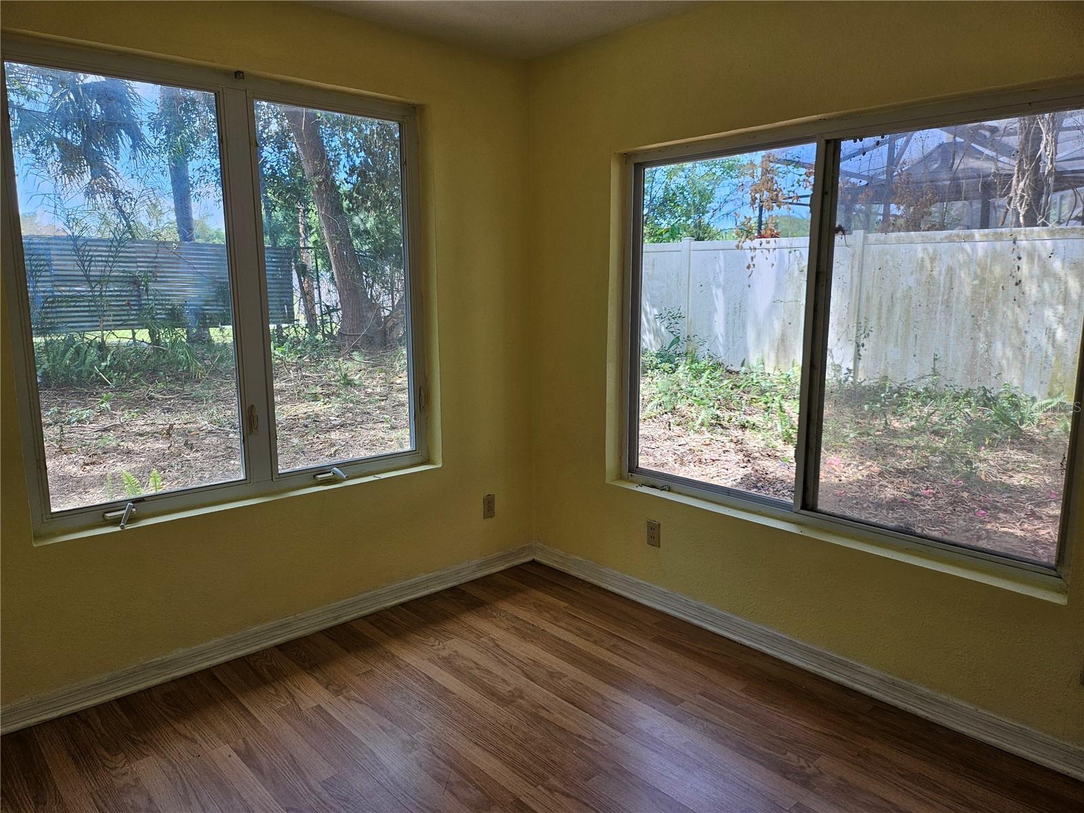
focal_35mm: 24
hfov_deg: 71.6
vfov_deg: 56.8
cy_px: 406
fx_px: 752
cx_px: 542
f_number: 1.8
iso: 50
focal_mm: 5
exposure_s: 1/180
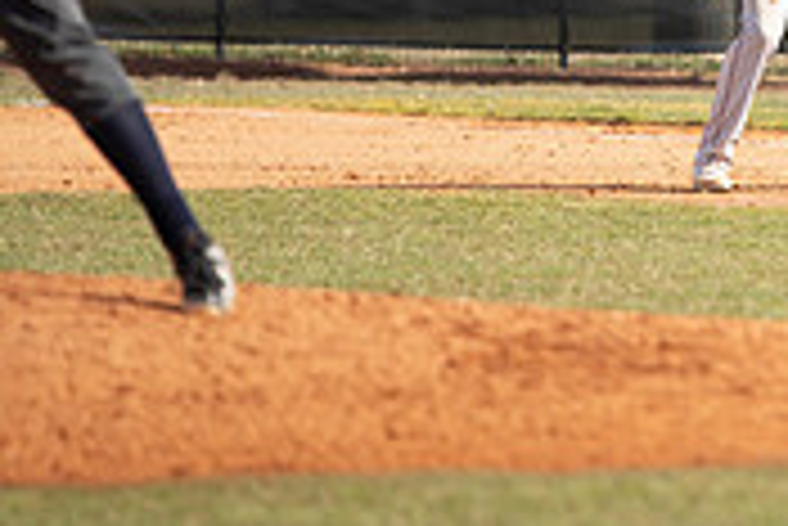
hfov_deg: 3.1
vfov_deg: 2.1
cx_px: 910
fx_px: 14502
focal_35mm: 662
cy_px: -128
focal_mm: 200
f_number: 2.8
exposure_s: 1/1000
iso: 200
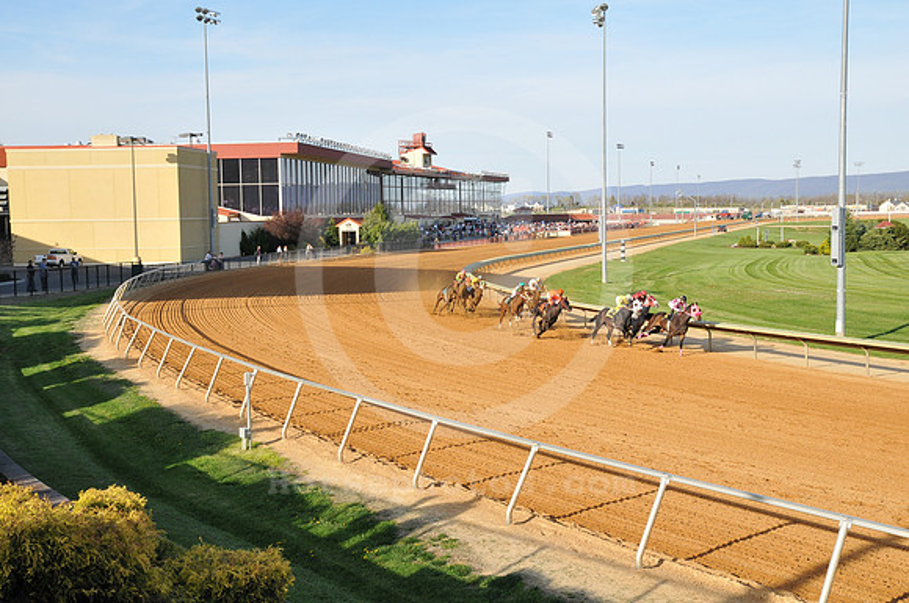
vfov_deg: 28.9
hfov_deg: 42.4
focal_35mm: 46
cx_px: 454
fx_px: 1172
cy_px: 302
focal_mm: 31
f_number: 9
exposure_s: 1/640
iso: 500
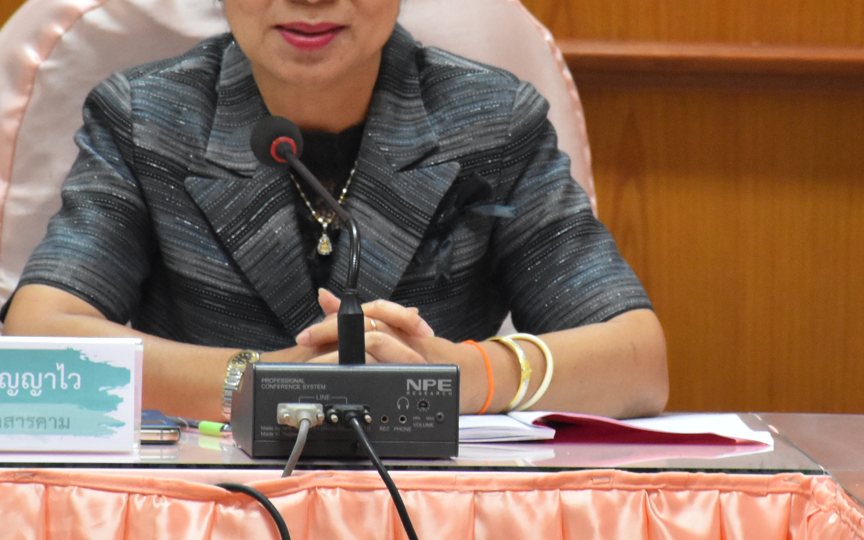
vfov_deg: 2.5
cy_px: 56
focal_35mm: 531
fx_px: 12503
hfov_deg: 4.0
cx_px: 470
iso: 2500
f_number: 5.6
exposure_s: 1/125
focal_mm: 140
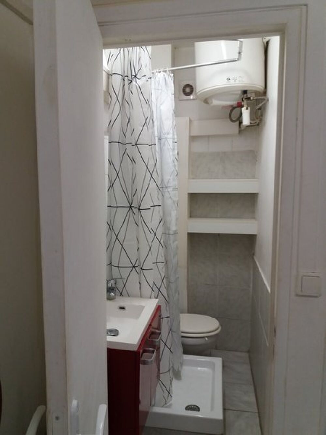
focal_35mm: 28
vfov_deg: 63.4
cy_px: 218
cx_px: 163
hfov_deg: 49.8
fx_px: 352
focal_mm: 3.7
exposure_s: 1/33
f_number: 1.9
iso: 125
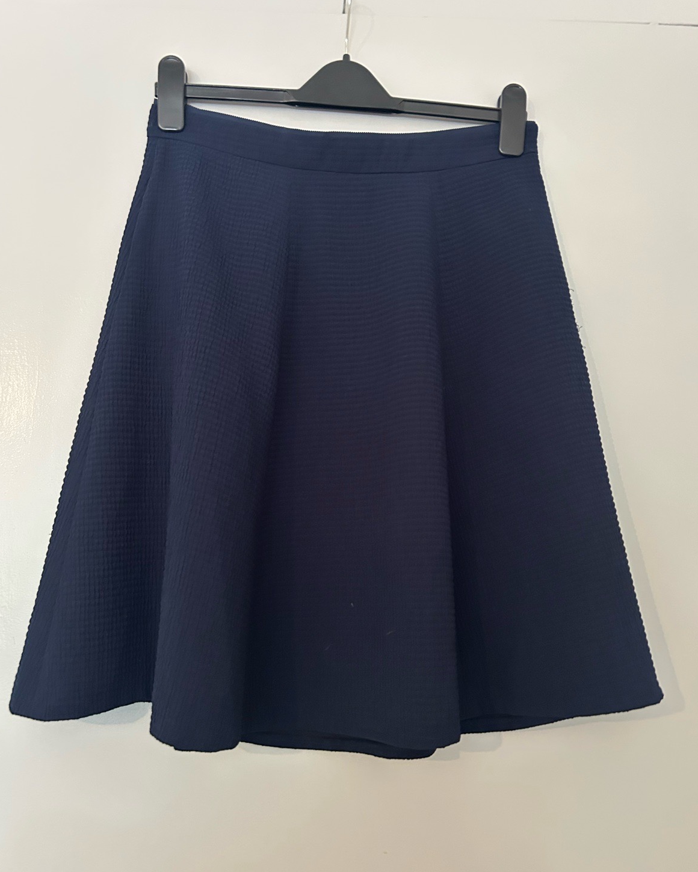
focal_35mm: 28
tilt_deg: +6.6
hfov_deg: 51.5
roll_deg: +3.2
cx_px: 354
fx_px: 723
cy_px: 453
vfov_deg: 62.2
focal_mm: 5.7
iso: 500
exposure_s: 1/40
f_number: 1.5
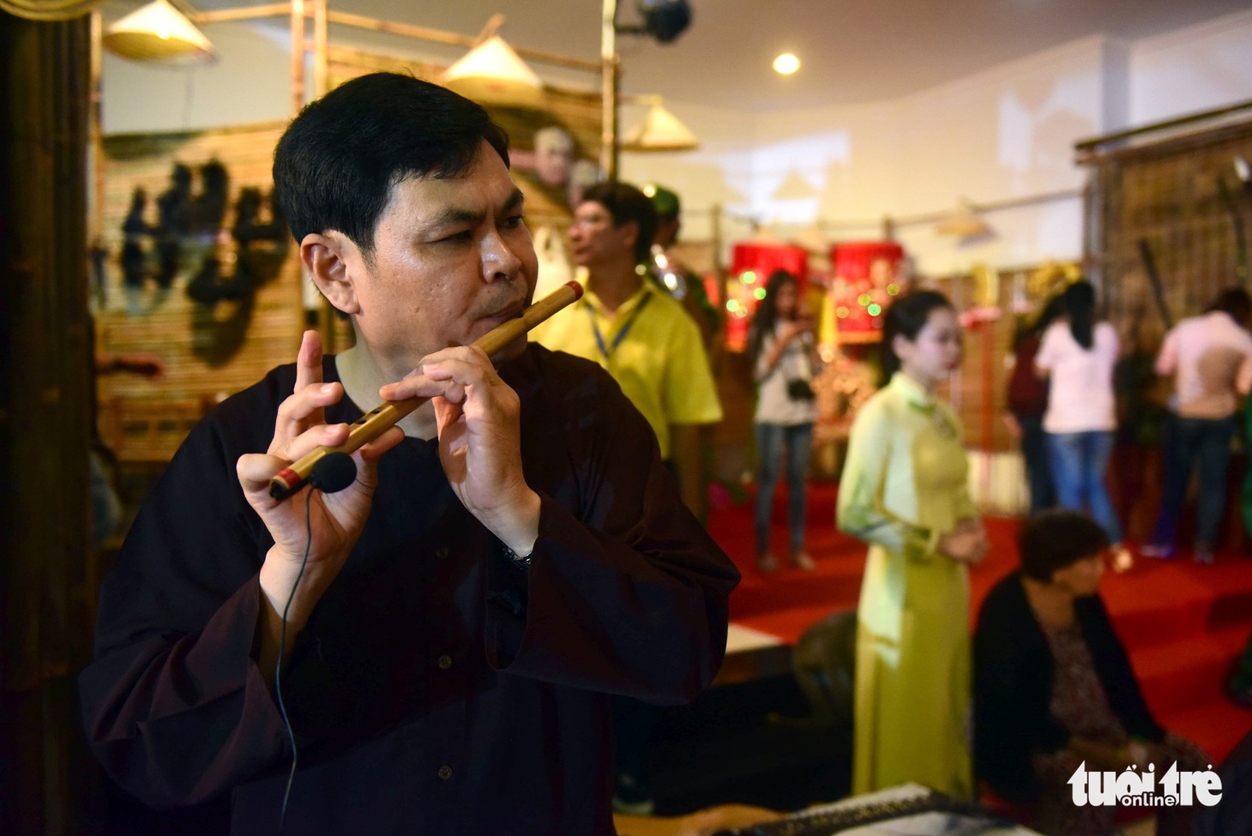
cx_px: 626
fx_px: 1113
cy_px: 418
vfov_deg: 41.2
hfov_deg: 58.7
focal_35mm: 32
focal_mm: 32
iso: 4000
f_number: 3.2
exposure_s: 1/1600
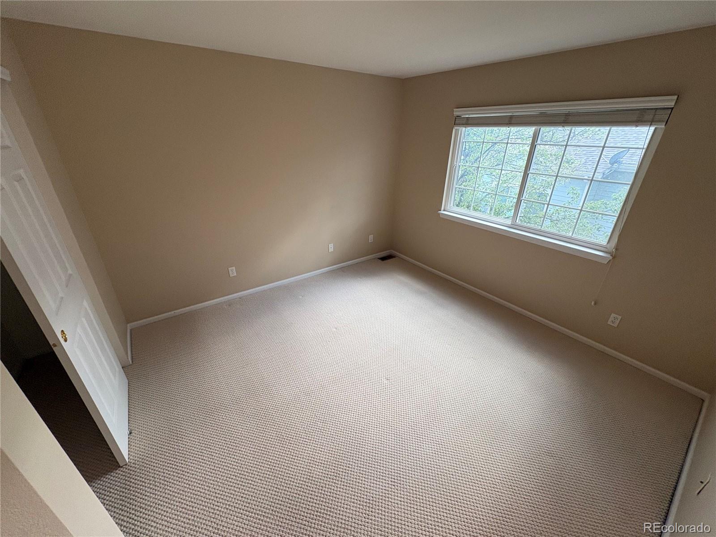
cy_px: 268
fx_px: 290
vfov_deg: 85.7
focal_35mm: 14
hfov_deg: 102.1
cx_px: 358
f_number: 2.2
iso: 125
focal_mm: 2.22
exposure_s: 1/100
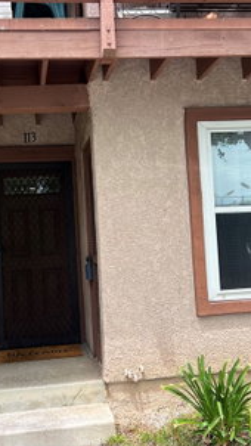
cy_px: 224
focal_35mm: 40
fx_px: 473
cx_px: 94
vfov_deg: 50.5
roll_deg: +3.5
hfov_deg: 29.6
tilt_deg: +0.9
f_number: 1.5
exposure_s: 1/1058
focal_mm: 5.7
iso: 50
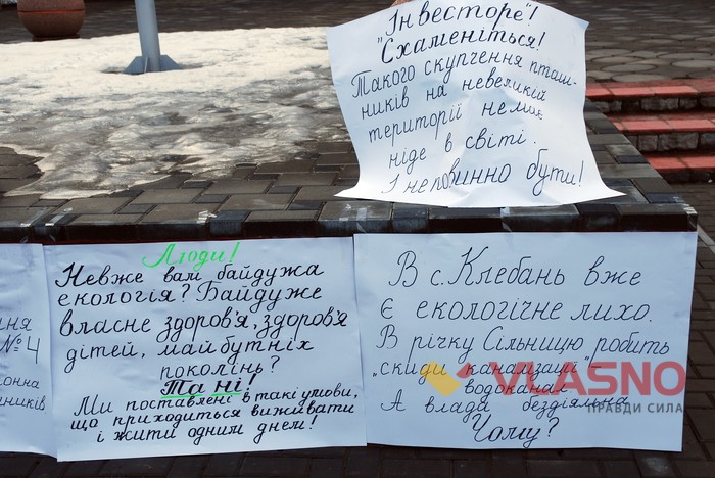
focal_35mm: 46
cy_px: 239
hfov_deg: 42.3
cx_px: 358
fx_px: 924
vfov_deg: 29.0
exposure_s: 1/160
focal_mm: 31
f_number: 6.3
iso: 100
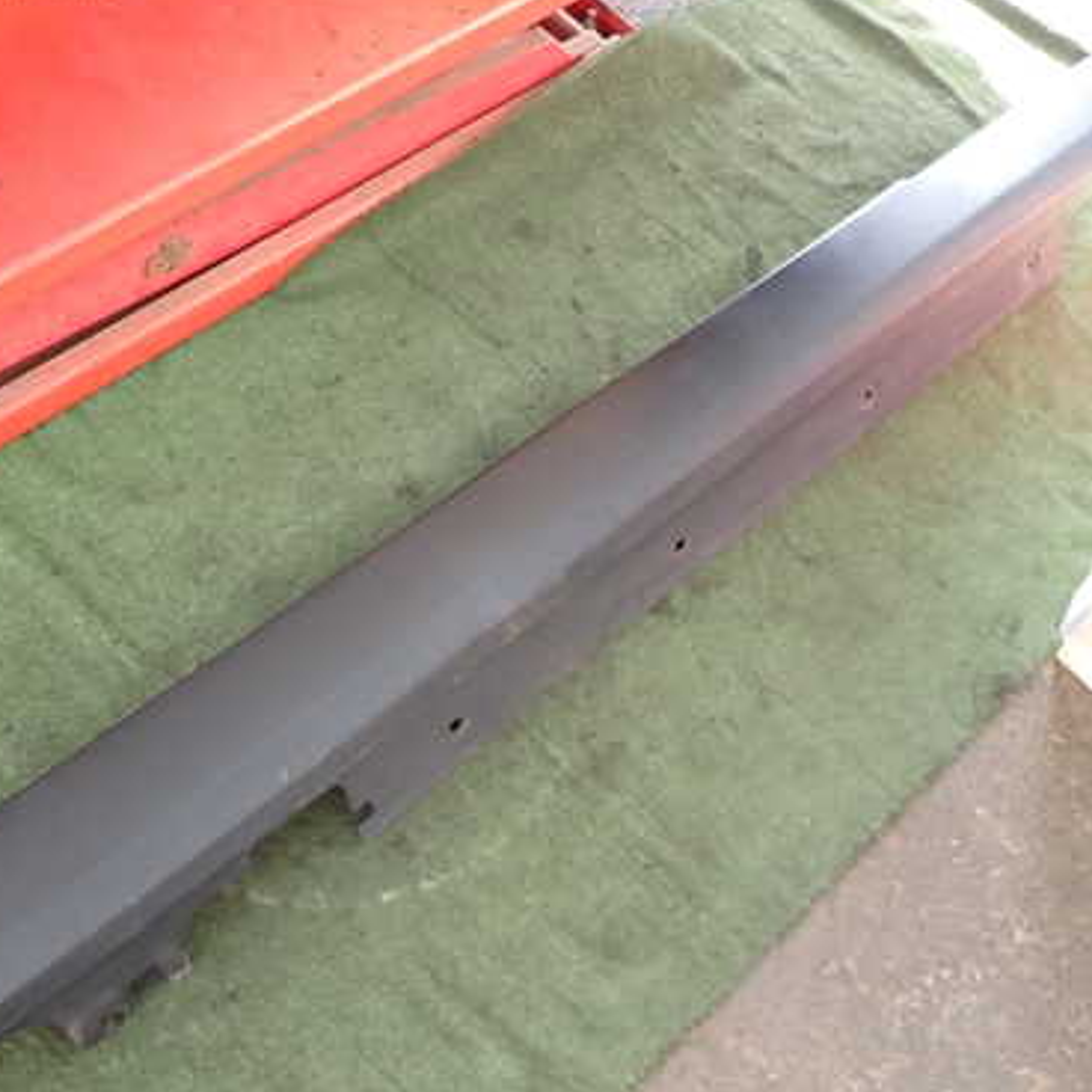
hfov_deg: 45.9
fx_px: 1285
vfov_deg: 46.0
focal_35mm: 36
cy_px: 602
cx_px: 466
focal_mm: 4.5
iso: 200
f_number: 2
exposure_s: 1/40
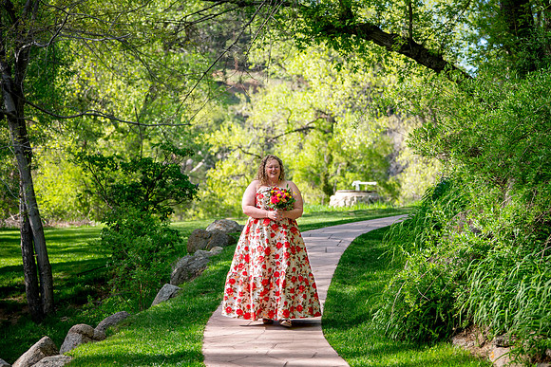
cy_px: 177
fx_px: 1242
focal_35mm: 81
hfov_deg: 25.0
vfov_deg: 16.8
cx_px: 273
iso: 400
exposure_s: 1/1250
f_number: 3.2
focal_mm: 75
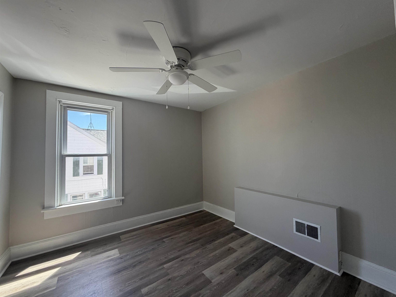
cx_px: 198
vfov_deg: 85.7
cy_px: 148
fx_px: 160
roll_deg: +0.1
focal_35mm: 14
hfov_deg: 102.1
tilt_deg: +3.2
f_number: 2.2
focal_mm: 2.22
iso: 160
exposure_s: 1/121
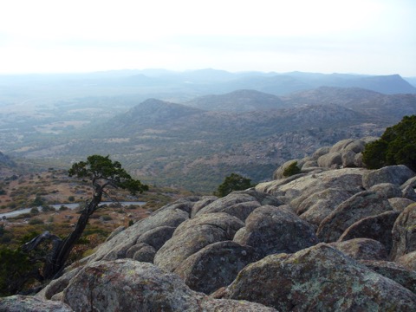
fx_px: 445
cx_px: 208
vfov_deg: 38.7
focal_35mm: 37
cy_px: 156
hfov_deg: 50.1
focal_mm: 6.1
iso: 80
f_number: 5.6
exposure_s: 1/160
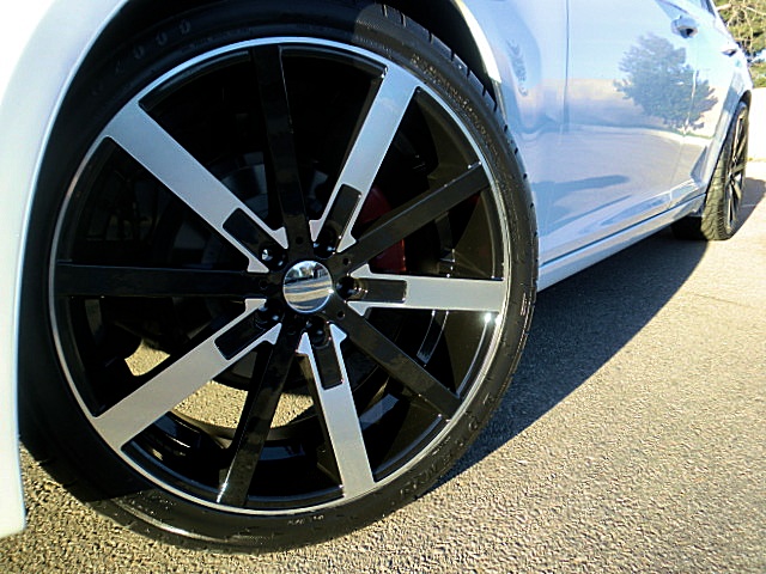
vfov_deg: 53.1
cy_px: 287
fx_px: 575
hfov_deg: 67.3
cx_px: 383
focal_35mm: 26
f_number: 2.6
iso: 64
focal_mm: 4.65
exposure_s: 1/200
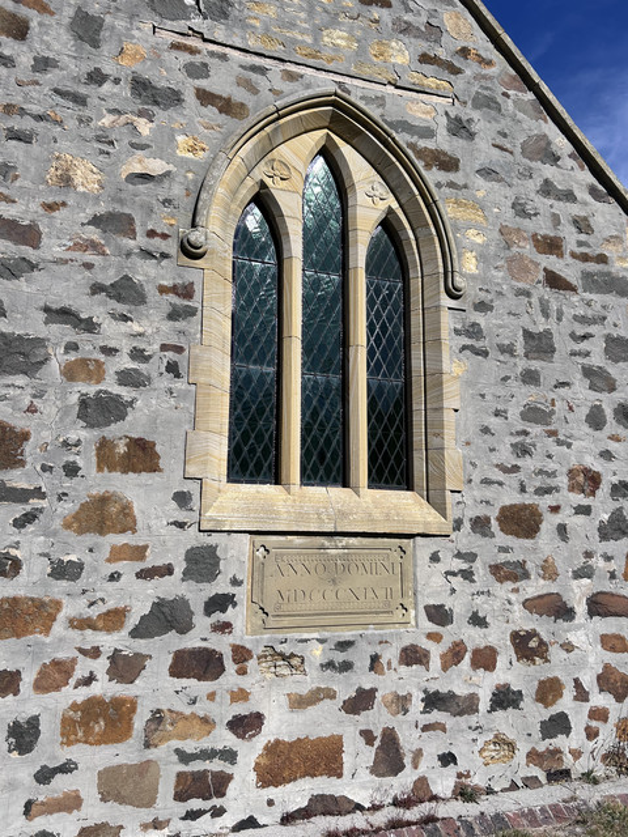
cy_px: 418
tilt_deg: +11.6
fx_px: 629
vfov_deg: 67.3
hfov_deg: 53.1
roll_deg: +0.2
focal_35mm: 26
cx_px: 314
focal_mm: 5.7
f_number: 1.5
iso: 50
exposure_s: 1/6211
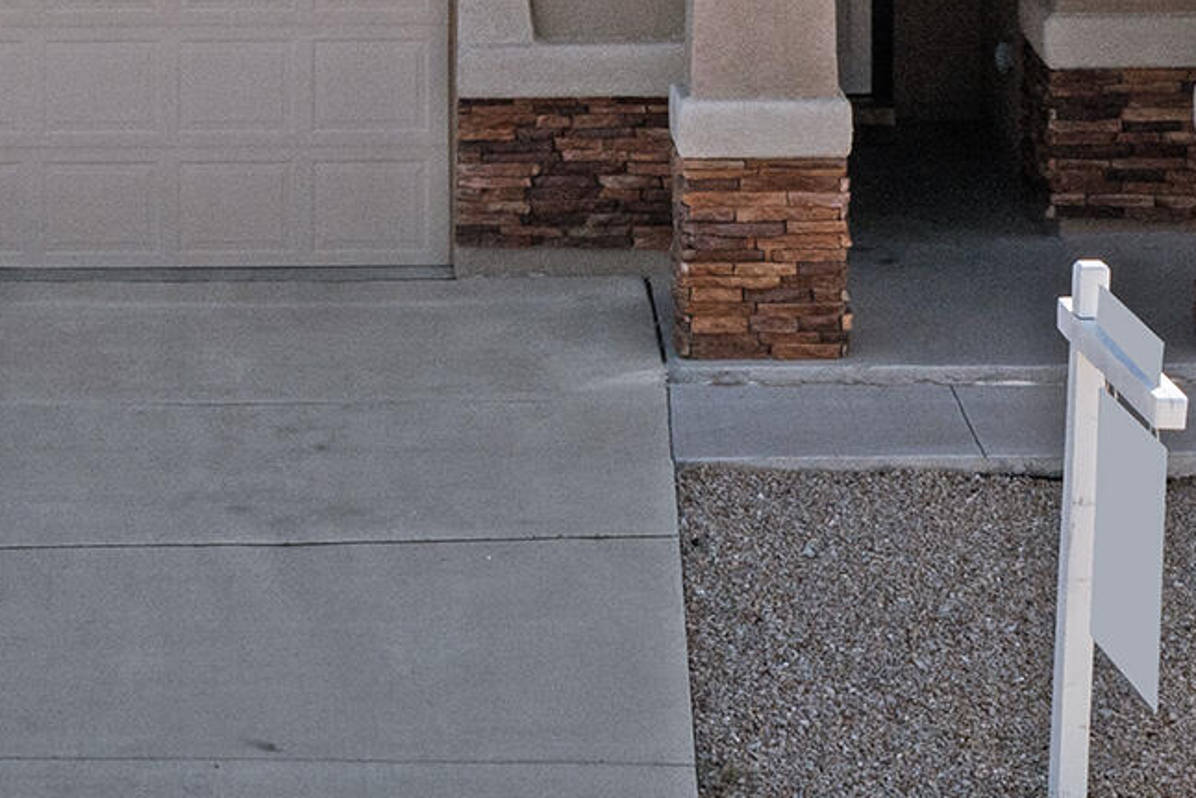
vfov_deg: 11.5
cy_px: -84
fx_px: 3888
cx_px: 531
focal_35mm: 117
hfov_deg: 17.5
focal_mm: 10.26
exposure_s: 1/640
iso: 100
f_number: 6.3
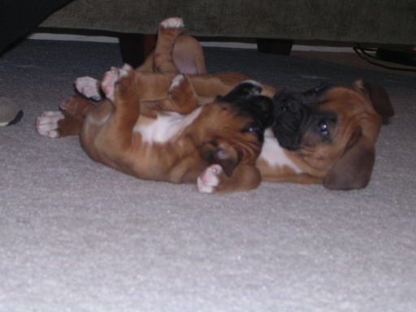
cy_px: 156
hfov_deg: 20.7
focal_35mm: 95
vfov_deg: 15.6
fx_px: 1142
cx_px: 208
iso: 189
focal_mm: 14.5
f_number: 4.4
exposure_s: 1/60.1
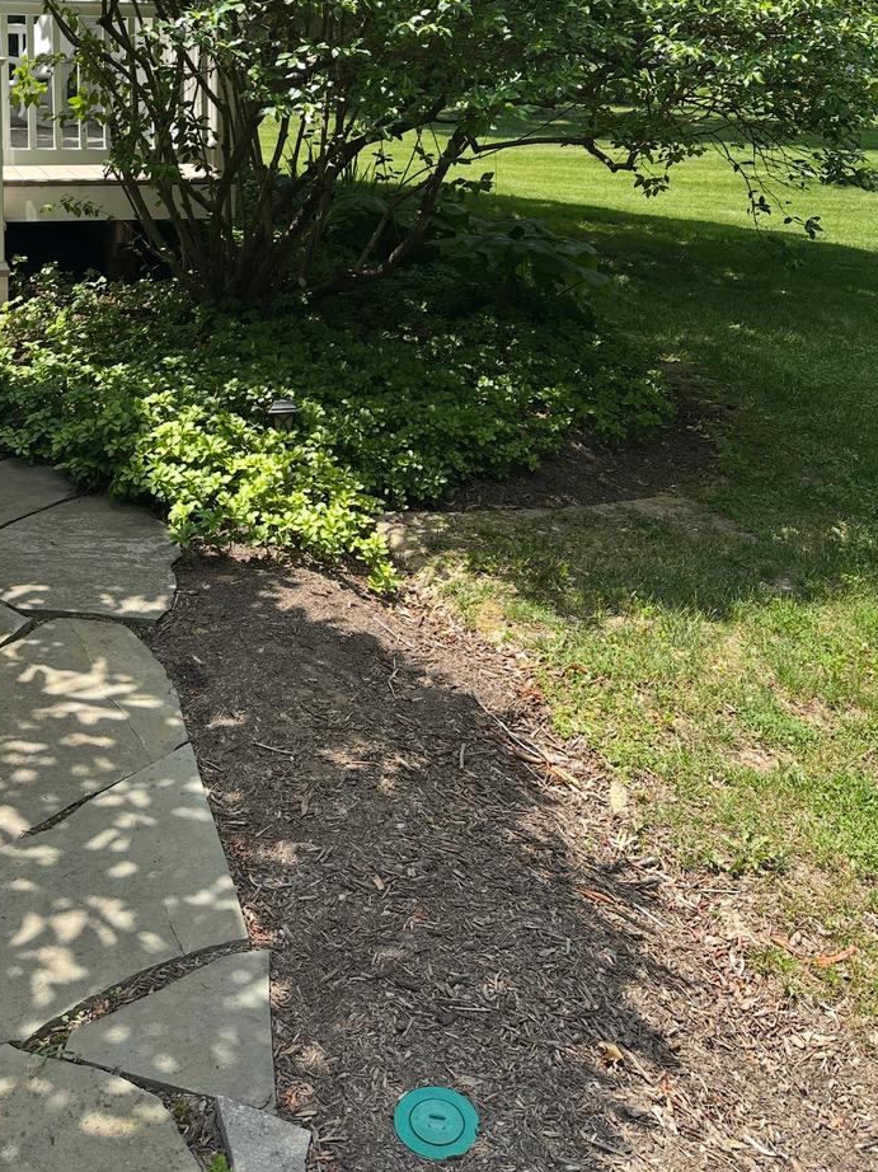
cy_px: 201
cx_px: 313
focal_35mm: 40
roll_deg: -1.3
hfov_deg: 35.7
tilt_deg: -6.7
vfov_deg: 44.1
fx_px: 1353
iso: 80
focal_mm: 6.86
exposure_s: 1/1339
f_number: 1.78
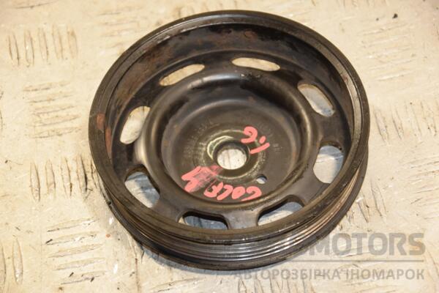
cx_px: 220
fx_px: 1555
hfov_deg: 16.1
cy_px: 146
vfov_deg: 10.8
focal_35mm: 128
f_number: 5.6
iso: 800
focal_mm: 85
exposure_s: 1/160
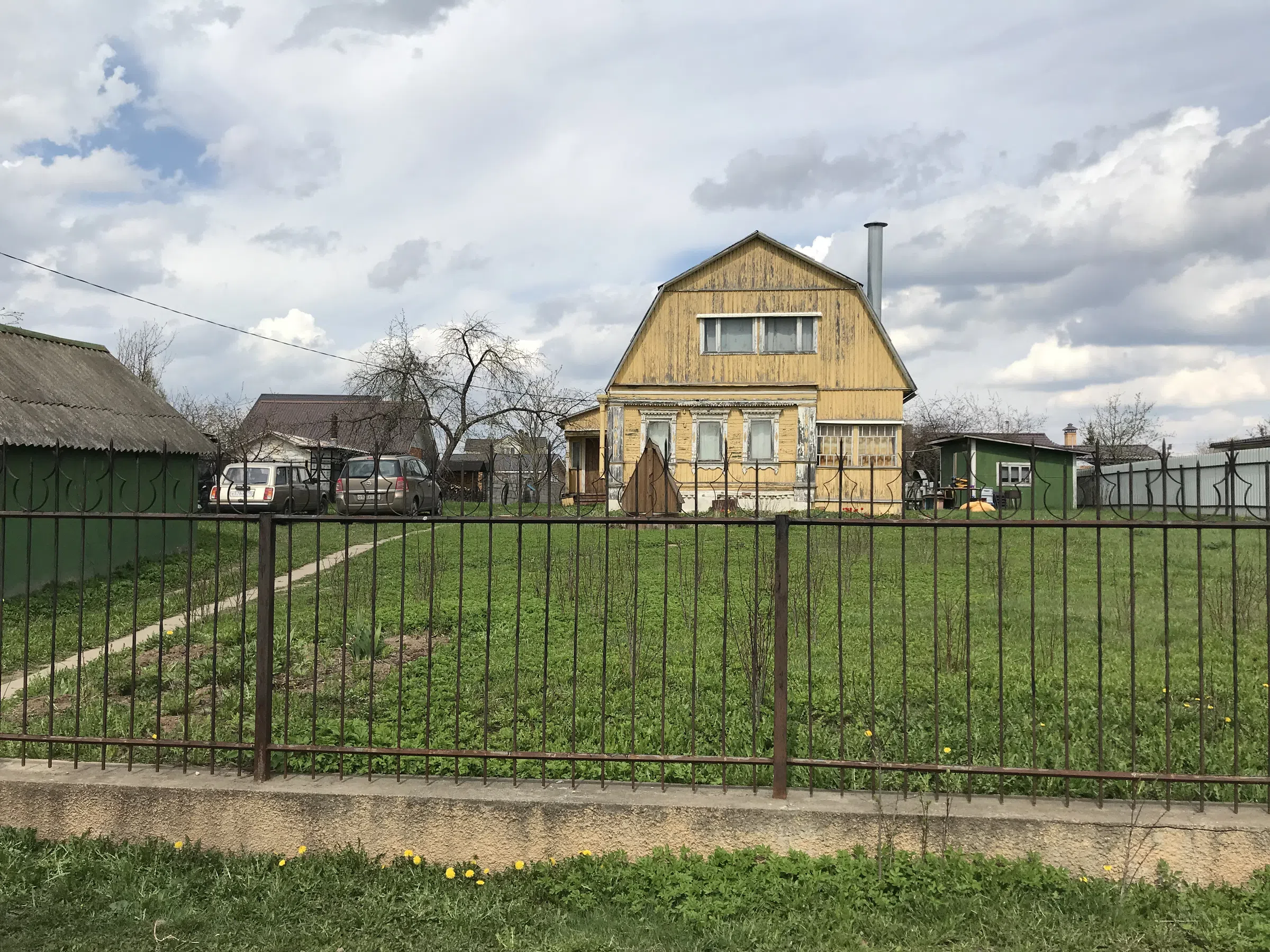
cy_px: 476
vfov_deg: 49.7
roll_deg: -0.2
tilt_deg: +3.3
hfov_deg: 63.4
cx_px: 635
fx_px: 1027
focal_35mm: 28
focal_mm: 3.99
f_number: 1.8
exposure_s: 1/2994
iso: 20
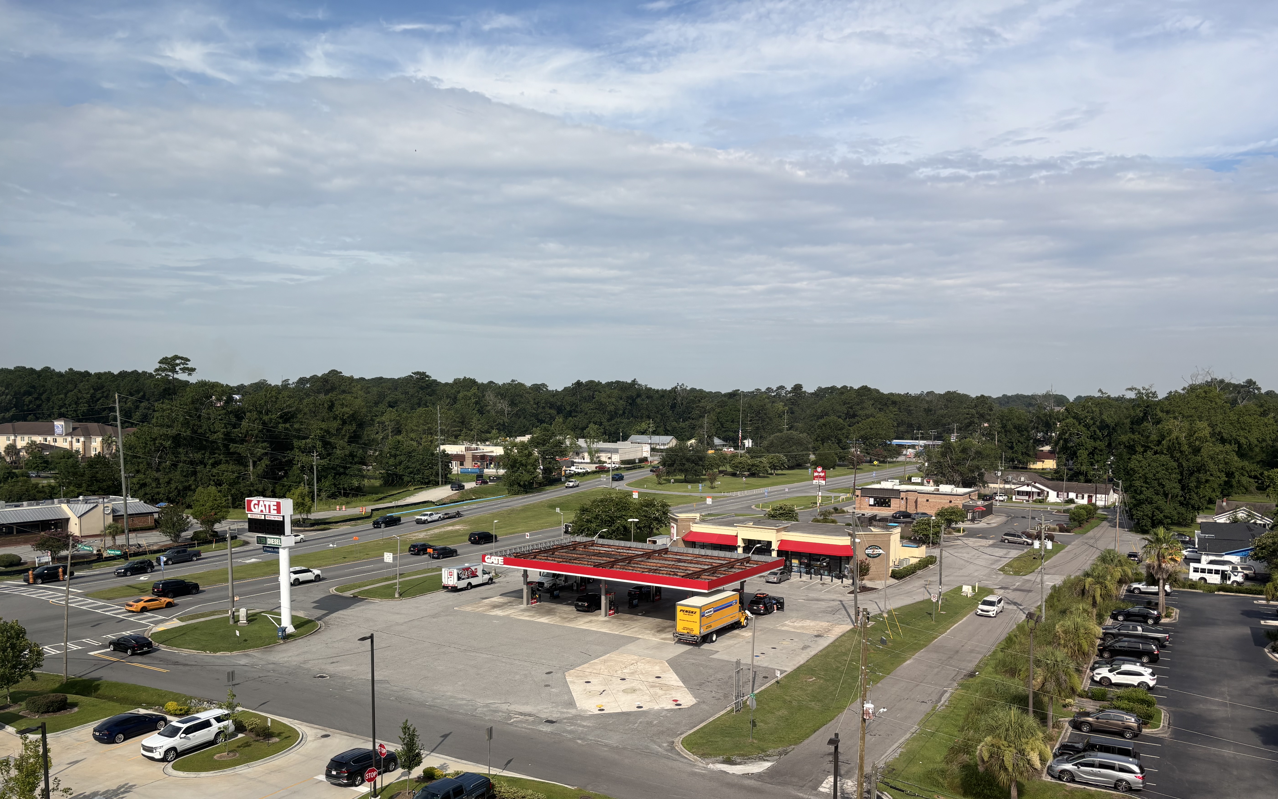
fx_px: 975
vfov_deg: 44.3
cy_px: 487
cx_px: 639
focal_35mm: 28
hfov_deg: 66.5
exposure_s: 1/2398
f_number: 1.6
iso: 50
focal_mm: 5.96
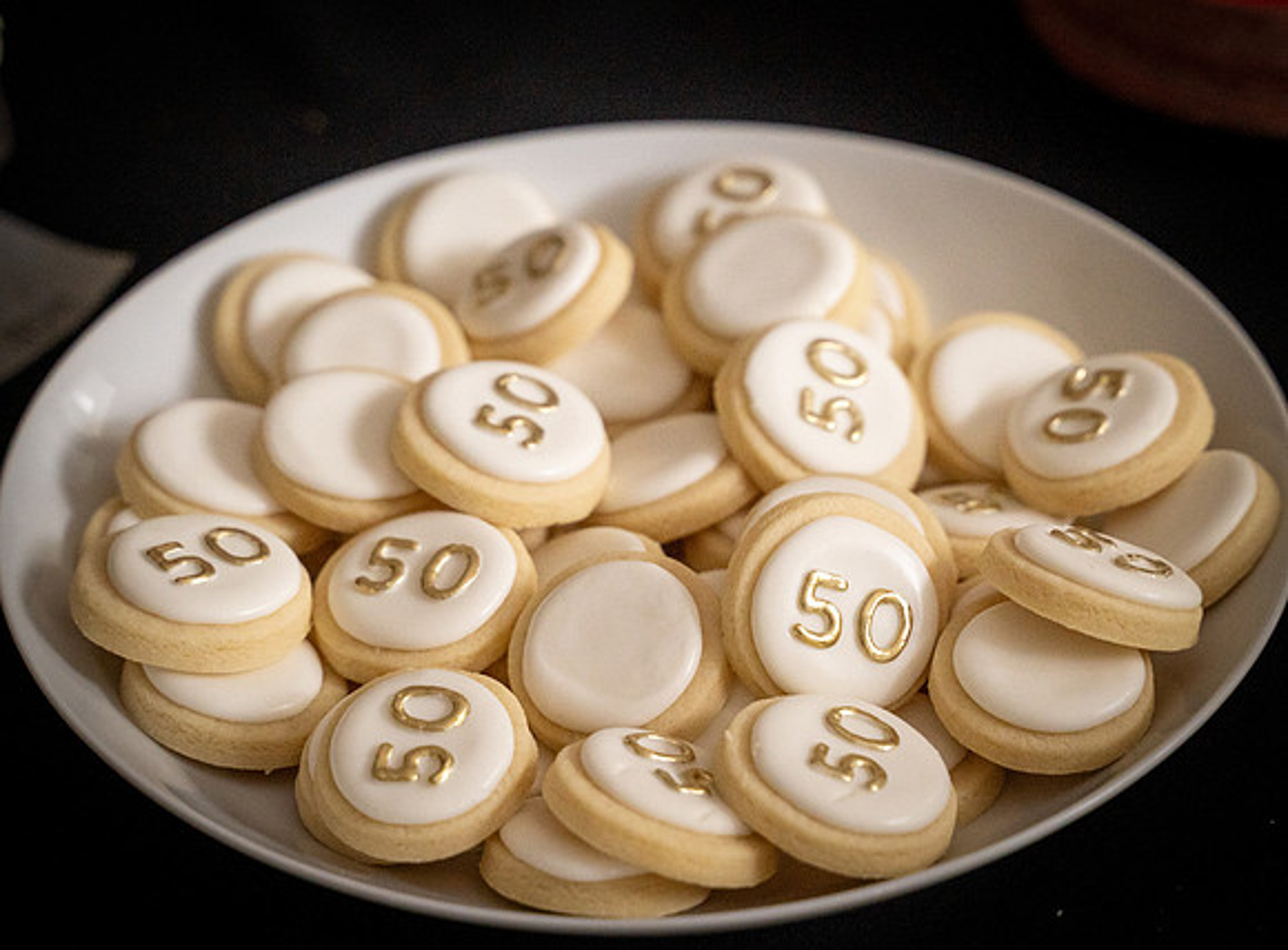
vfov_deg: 14.6
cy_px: 484
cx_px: 695
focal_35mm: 101
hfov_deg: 19.6
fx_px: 3719
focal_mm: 75
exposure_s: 1/250
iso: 2500
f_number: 3.5
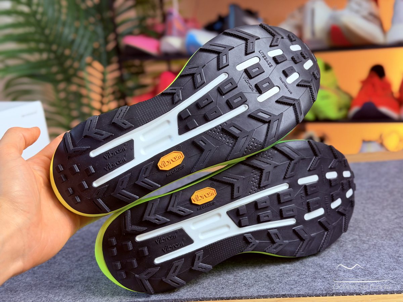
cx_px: 202
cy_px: 151
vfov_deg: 30.3
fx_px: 559
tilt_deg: -14.8
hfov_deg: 39.7
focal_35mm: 48
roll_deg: +5.0
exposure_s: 1/50
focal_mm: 6.76
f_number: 1.78
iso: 160
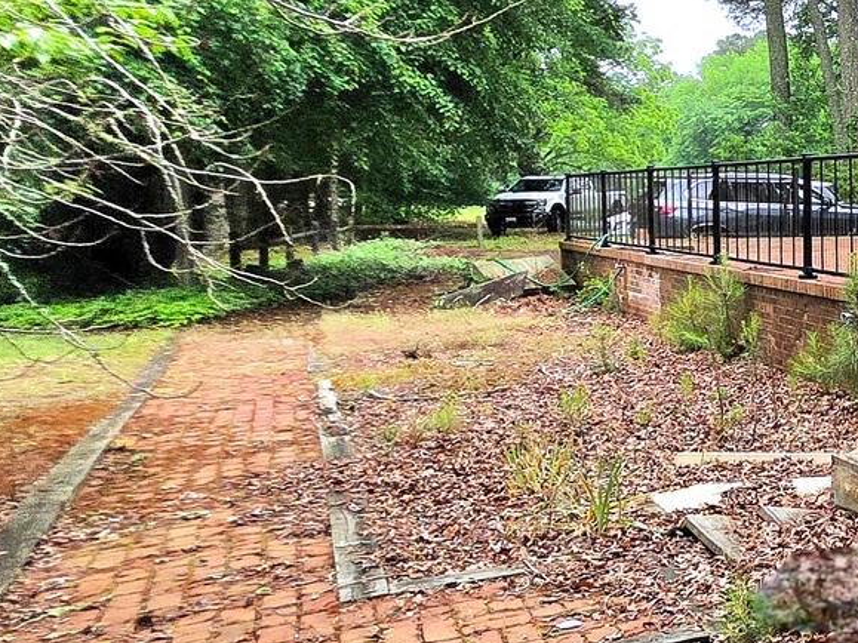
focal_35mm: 46
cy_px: 308
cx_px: 1319
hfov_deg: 27.1
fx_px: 1140
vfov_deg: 31.5
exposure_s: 1/2000
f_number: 1.9
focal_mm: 2.2
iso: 80
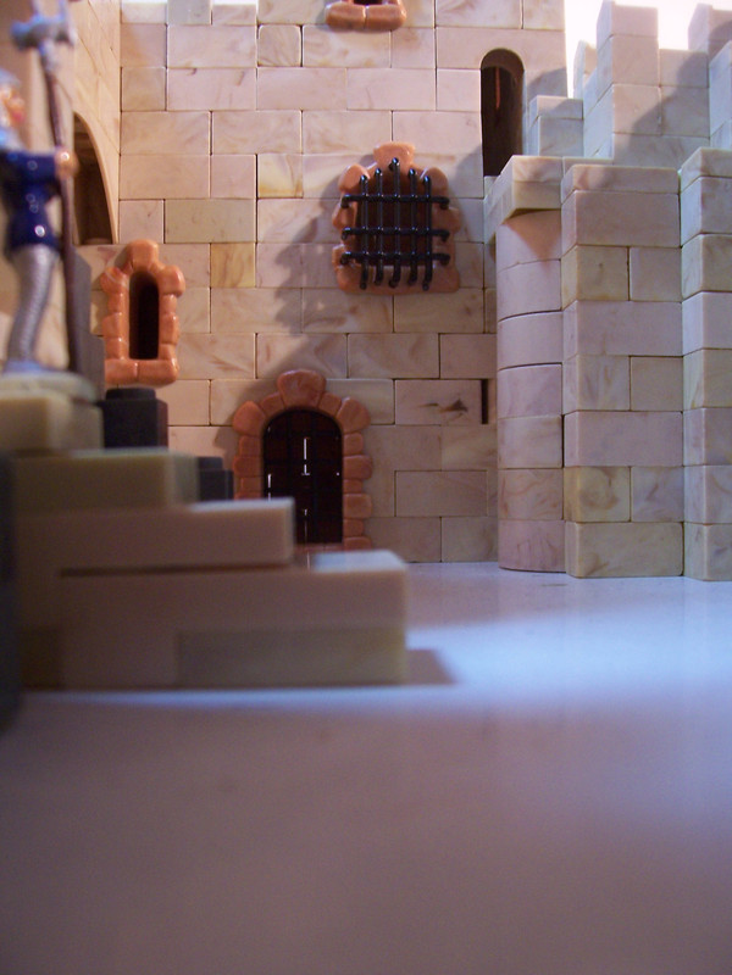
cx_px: 366
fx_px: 959
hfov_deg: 41.8
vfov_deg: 54.0
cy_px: 488
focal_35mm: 34
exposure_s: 1/15
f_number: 2.7
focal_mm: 5.6
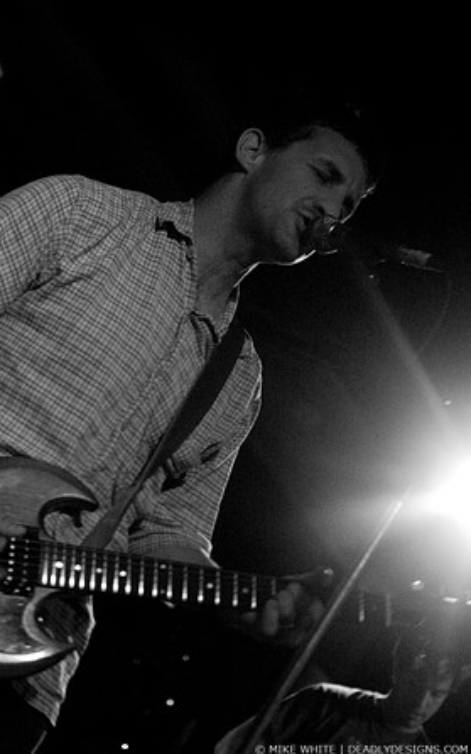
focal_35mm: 74
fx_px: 1519
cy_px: 377
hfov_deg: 17.6
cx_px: 220
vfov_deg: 27.8
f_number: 2.8
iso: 800
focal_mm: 48
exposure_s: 1/20
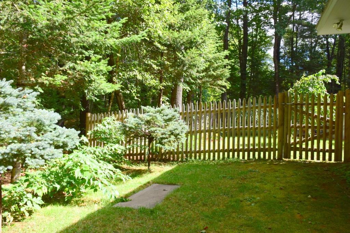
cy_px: 116
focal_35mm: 27
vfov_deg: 47.9
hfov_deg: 67.4
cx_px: 175
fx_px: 263
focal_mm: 18
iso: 400
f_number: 10
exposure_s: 1/160
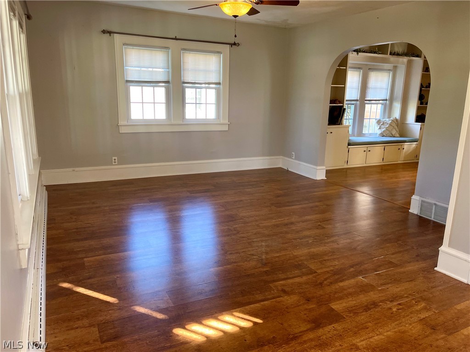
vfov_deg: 54.9
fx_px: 339
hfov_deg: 69.4
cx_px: 235
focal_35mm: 25
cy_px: 176
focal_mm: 5.1
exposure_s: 1/120
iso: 100
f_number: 1.6
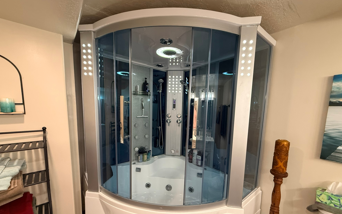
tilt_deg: -7.2
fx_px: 140
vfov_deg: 74.2
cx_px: 171
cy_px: 126
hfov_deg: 101.5
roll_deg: -1.1
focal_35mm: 15
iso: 500
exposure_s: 1/120
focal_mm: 2.22
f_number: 2.2
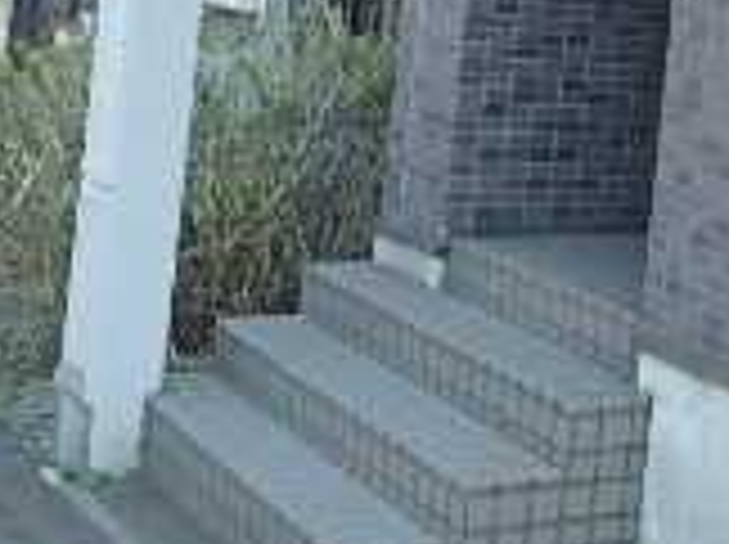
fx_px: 1745
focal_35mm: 83
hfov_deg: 22.4
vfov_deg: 17.0
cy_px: -108
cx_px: 774
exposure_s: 1/320
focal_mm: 3.7
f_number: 3.5
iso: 125
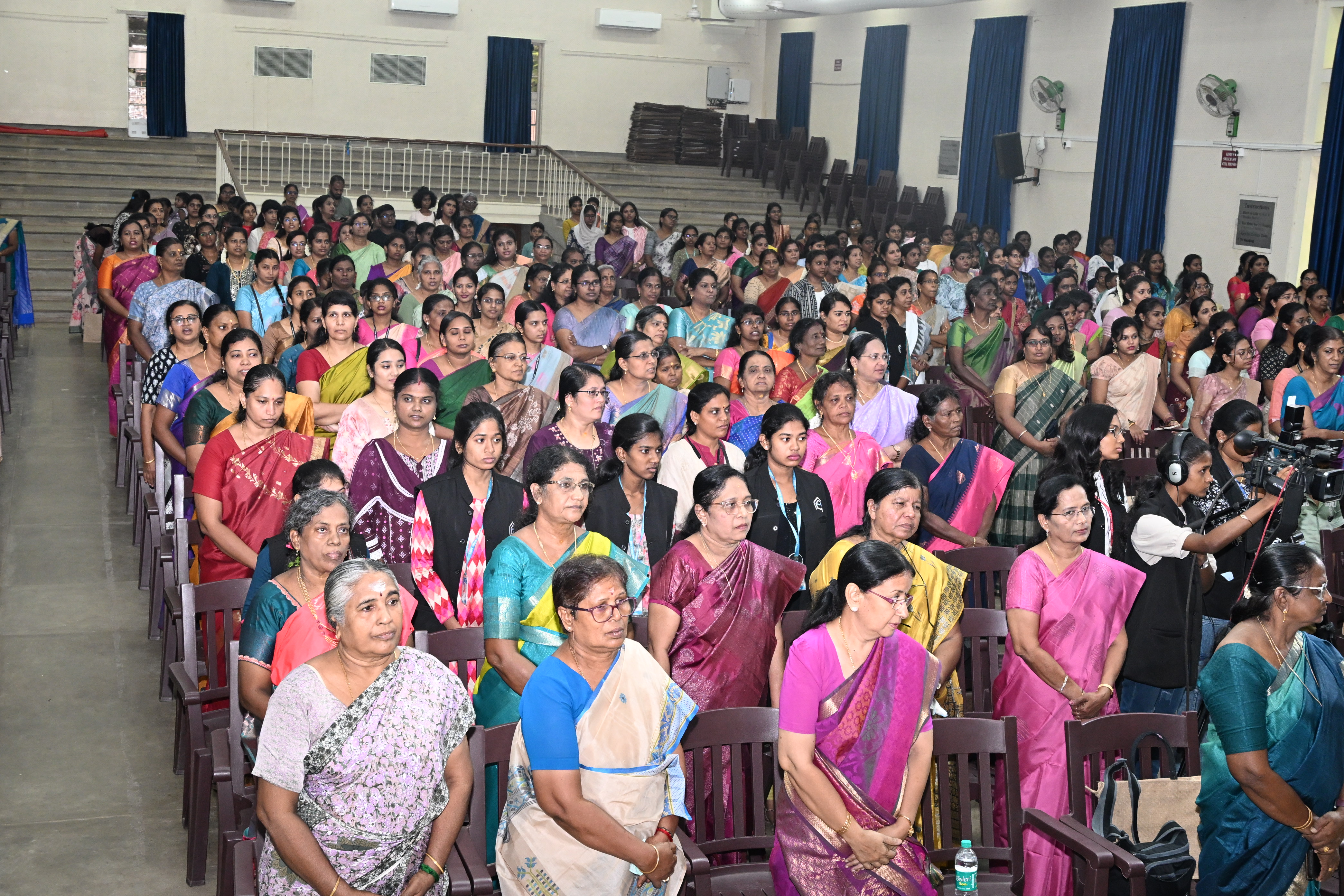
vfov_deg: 30.3
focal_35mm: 44
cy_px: 448
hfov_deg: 44.3
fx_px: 1652
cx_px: 672
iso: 2000
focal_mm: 29.5
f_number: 6.3
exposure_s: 1/100
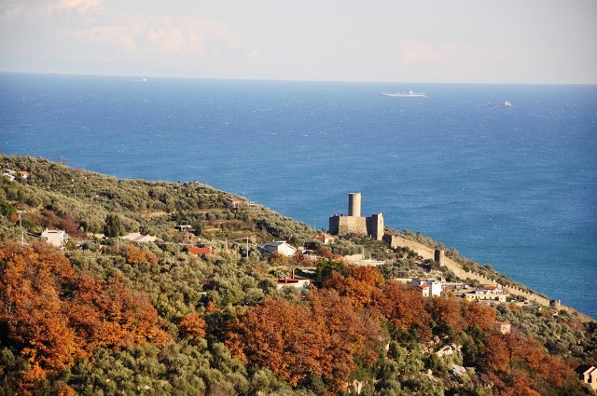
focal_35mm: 158
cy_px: 198
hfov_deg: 13.1
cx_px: 298
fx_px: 2609
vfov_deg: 8.7
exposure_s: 1/500
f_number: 5.6
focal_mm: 105
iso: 200
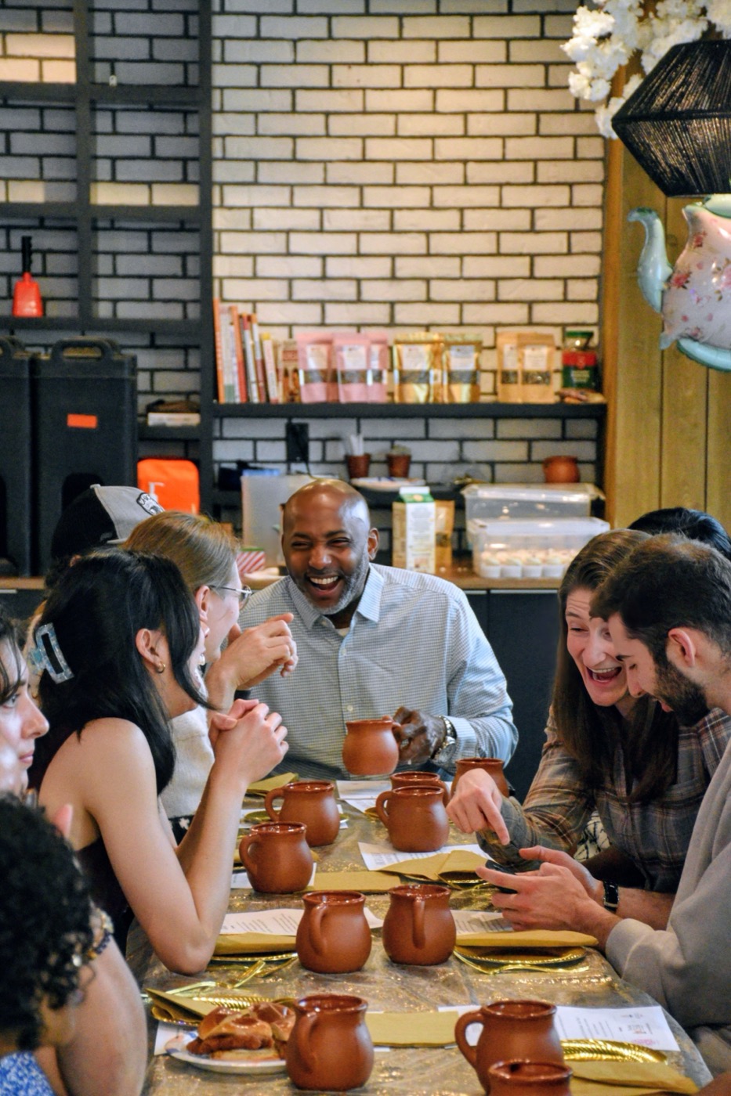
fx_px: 3199
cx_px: 366
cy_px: 548
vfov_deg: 19.5
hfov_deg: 13.0
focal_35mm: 105
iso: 3600
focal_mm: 70
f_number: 5
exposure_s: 1/250
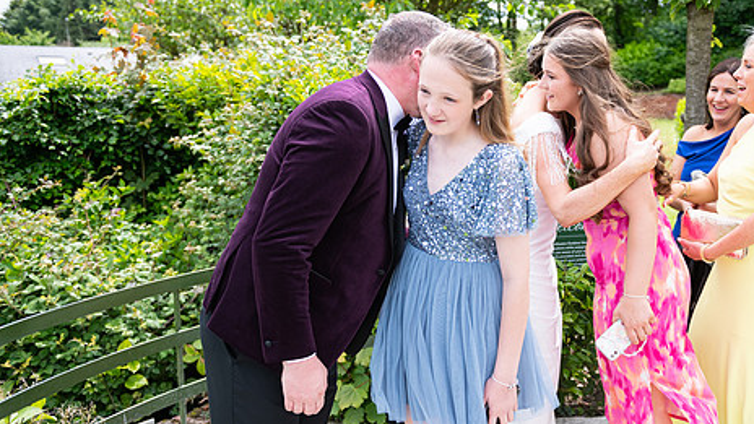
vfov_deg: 31.2
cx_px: 463
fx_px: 760
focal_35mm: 38
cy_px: 241
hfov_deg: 52.3
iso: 250
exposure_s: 1/1600
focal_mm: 29
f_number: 3.5
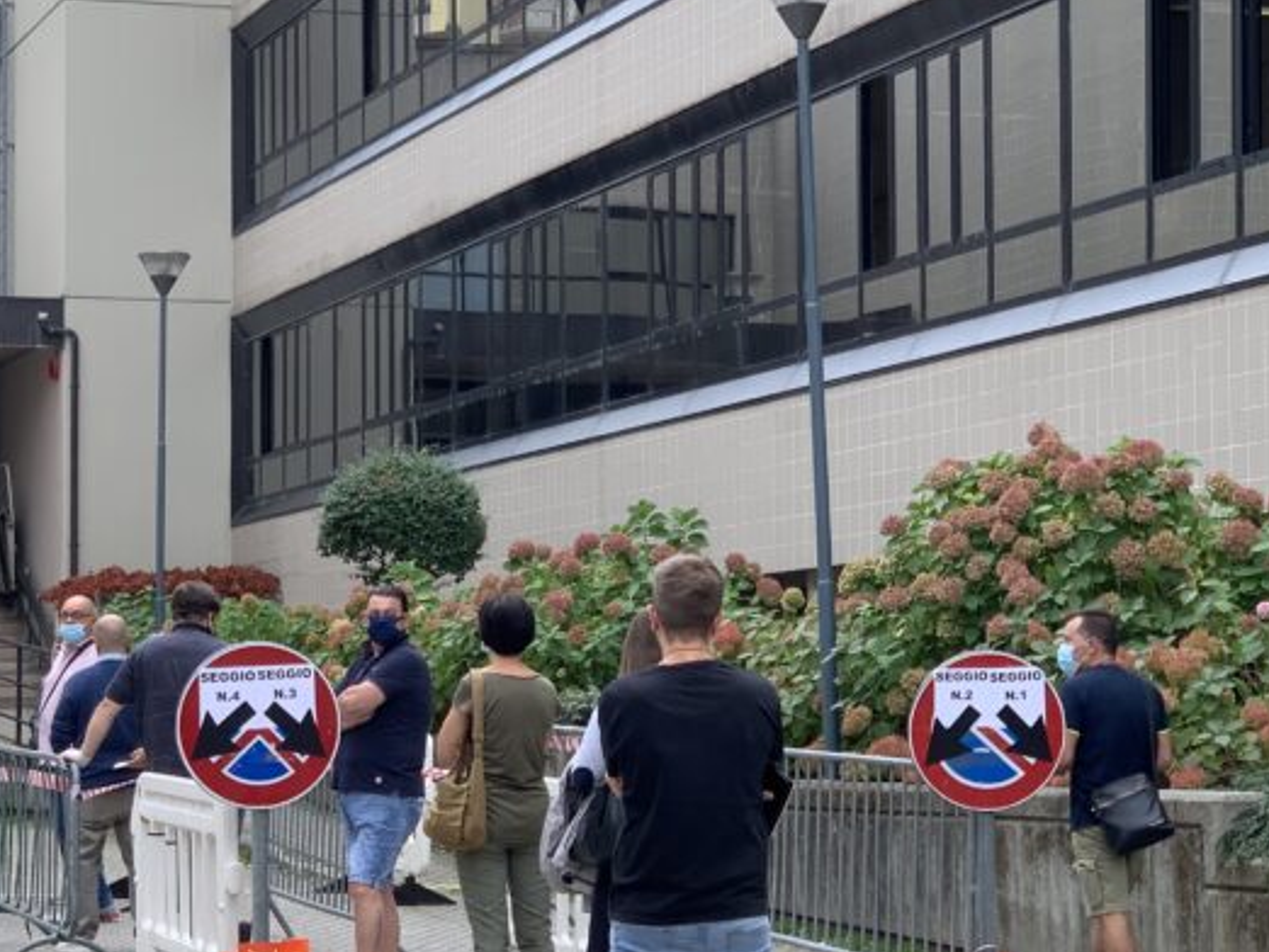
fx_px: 3741
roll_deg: -0.1
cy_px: 563
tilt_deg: +1.5
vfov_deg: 14.5
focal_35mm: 102
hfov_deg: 19.2
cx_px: 445
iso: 16
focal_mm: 6
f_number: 2.4
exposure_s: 1/93
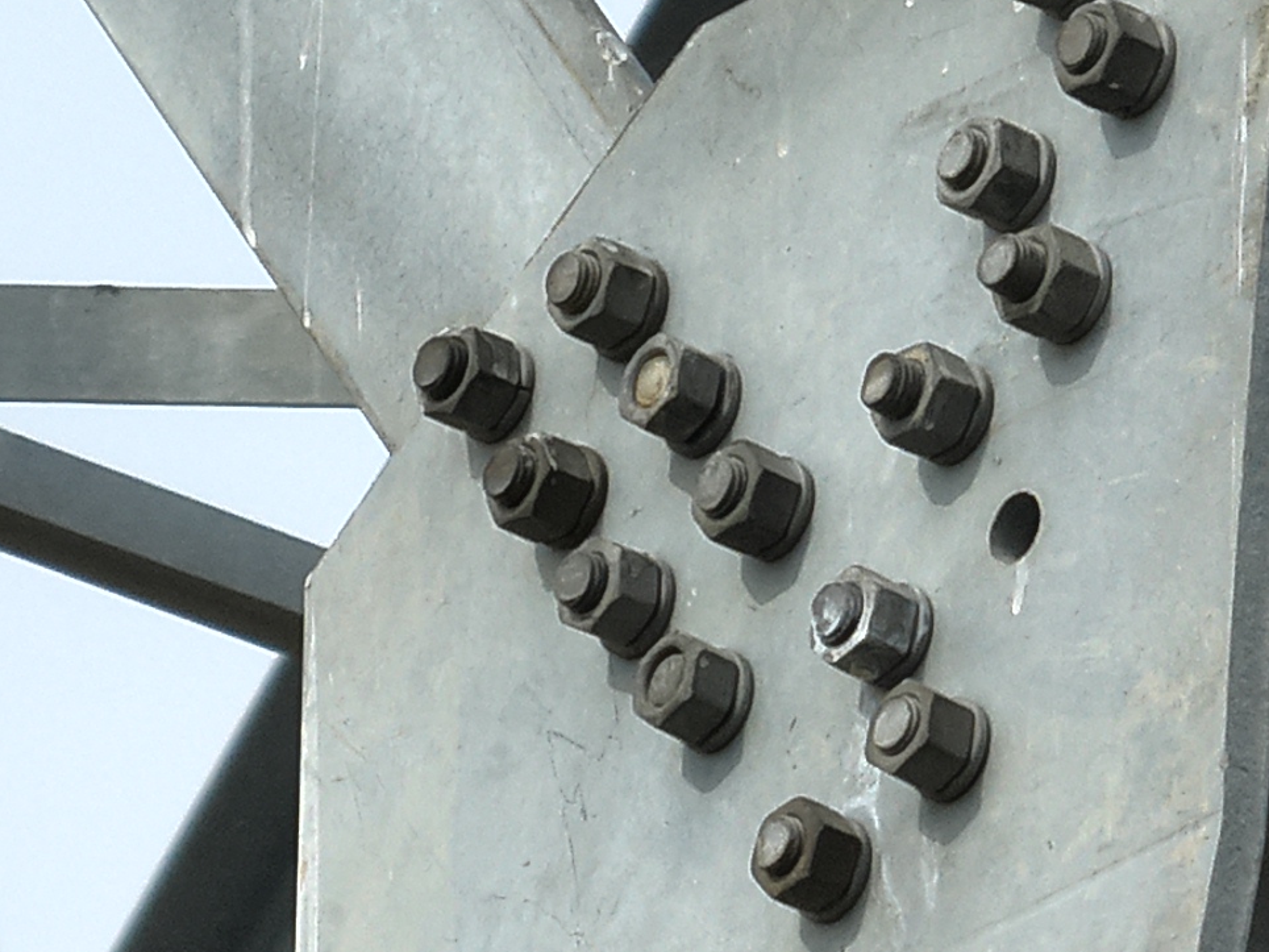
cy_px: 819
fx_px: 24488
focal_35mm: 668
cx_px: 496
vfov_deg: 2.2
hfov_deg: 3.0
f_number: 4.4
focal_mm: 29.85
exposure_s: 1/240
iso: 100
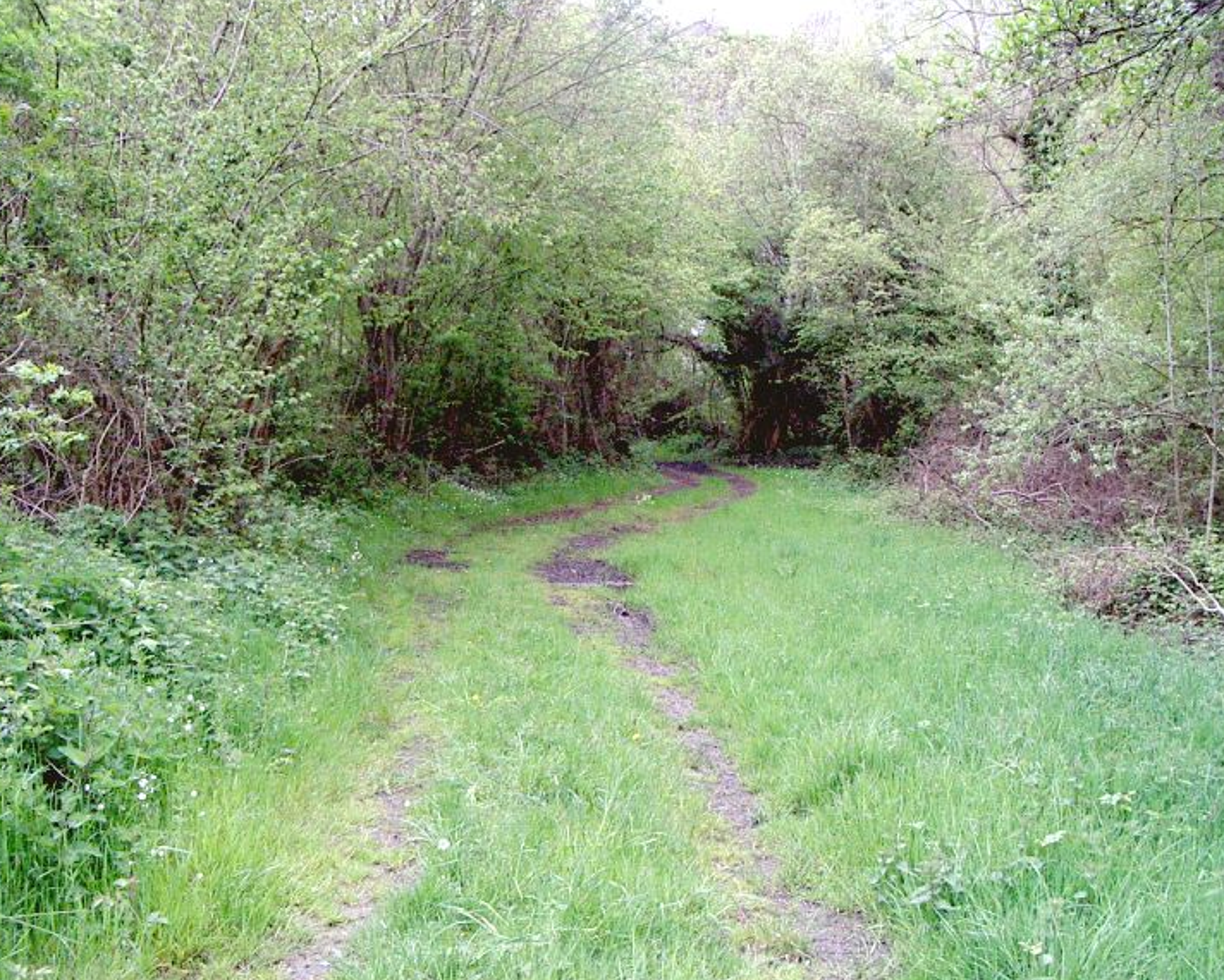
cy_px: 490
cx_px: 579
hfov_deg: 45.8
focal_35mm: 40
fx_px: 1449
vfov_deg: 37.4
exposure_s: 1/80
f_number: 4.8
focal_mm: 5.8
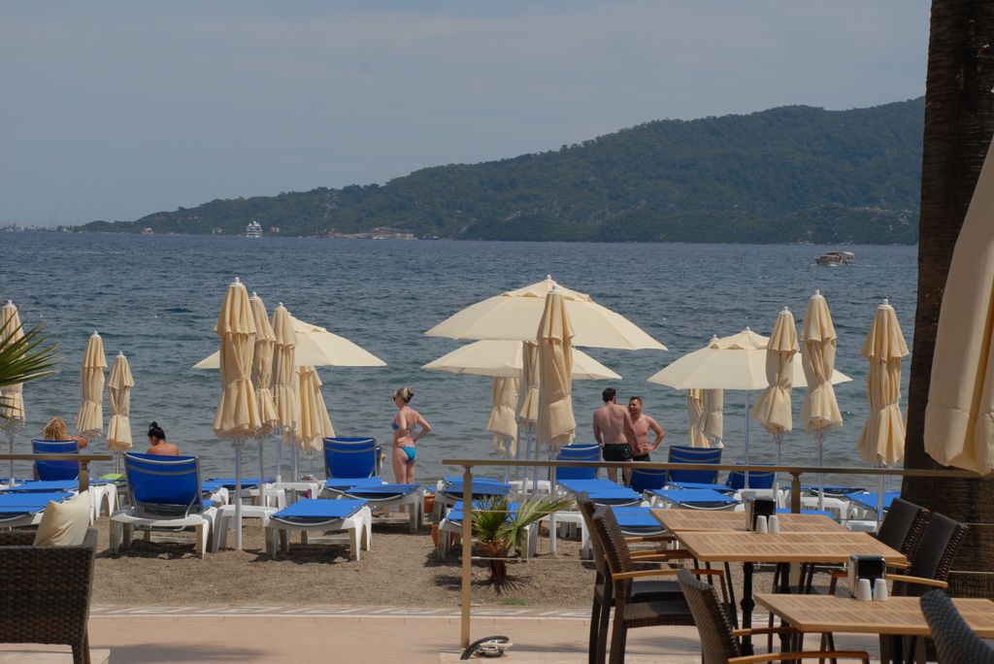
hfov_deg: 21.9
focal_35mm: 93
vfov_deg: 14.7
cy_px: 332
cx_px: 497
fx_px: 2569
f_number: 9
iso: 100
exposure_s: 1/320
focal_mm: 62
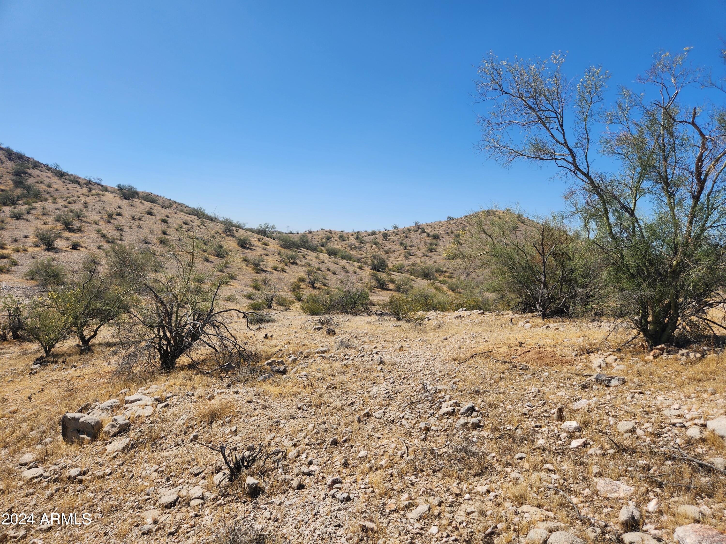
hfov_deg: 73.9
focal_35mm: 23
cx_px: 363
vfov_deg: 58.9
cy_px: 272
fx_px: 482
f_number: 1.8
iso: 20
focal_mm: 5.4
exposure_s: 1/2088
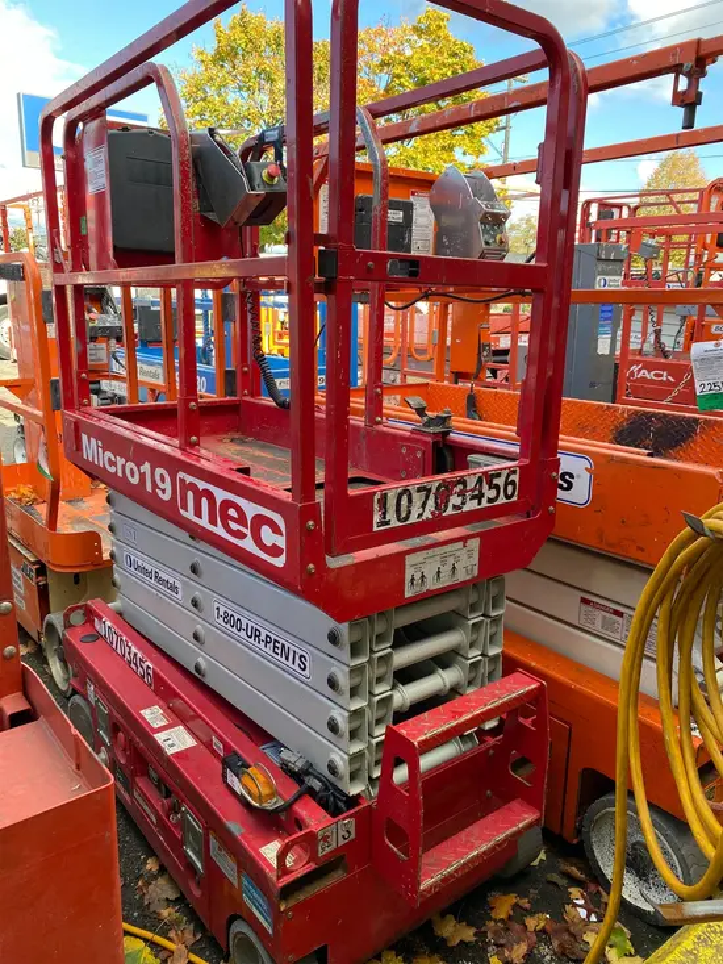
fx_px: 724
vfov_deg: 67.3
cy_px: 482
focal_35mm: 26
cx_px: 362
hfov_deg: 53.1
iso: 32
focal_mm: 4.25
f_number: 1.8
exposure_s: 1/235
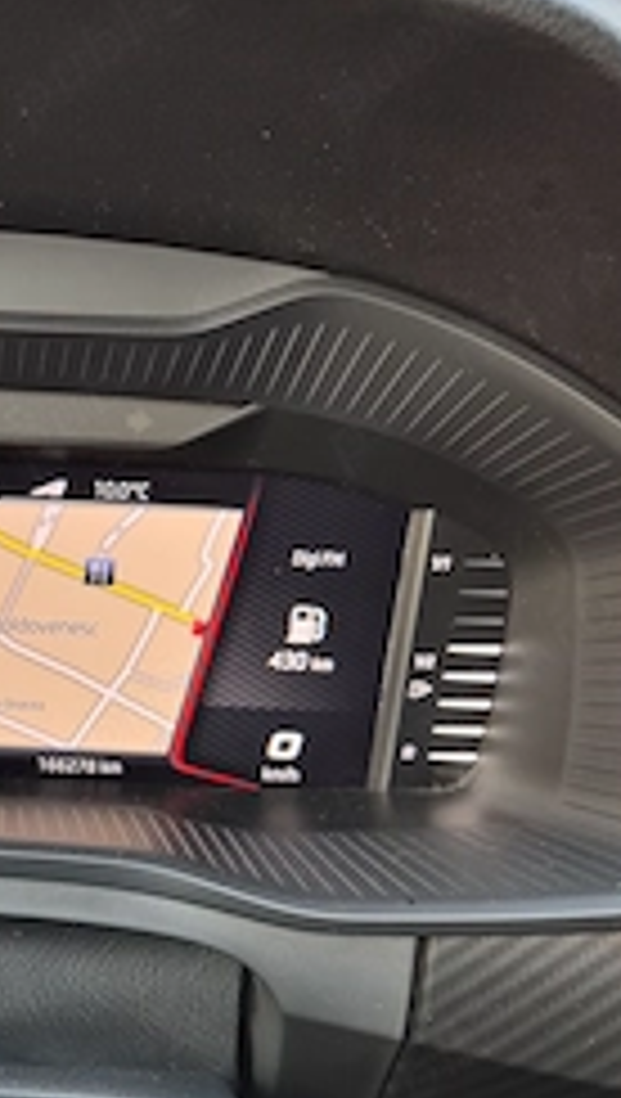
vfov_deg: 48.1
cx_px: -4
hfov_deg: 27.4
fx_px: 1195
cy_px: 774
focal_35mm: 41
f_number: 1.8
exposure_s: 1/56.2
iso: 80
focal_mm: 5.4
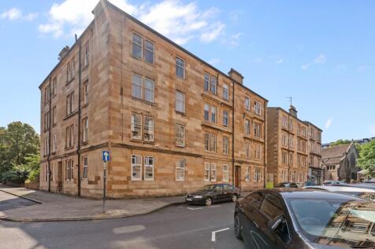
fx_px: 125
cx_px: 188
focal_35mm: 12
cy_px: 124
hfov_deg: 112.6
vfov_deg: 90.0
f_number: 8
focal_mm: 12
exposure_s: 1/250
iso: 640
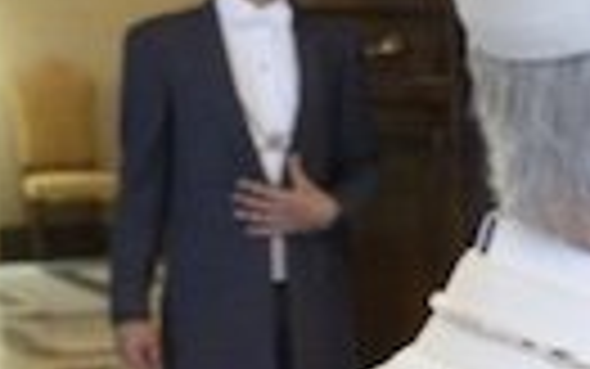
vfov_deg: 9.6
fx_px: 2188
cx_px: 1383
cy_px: 371
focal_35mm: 136
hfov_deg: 12.4
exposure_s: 1/250
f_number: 4.5
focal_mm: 26
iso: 5000
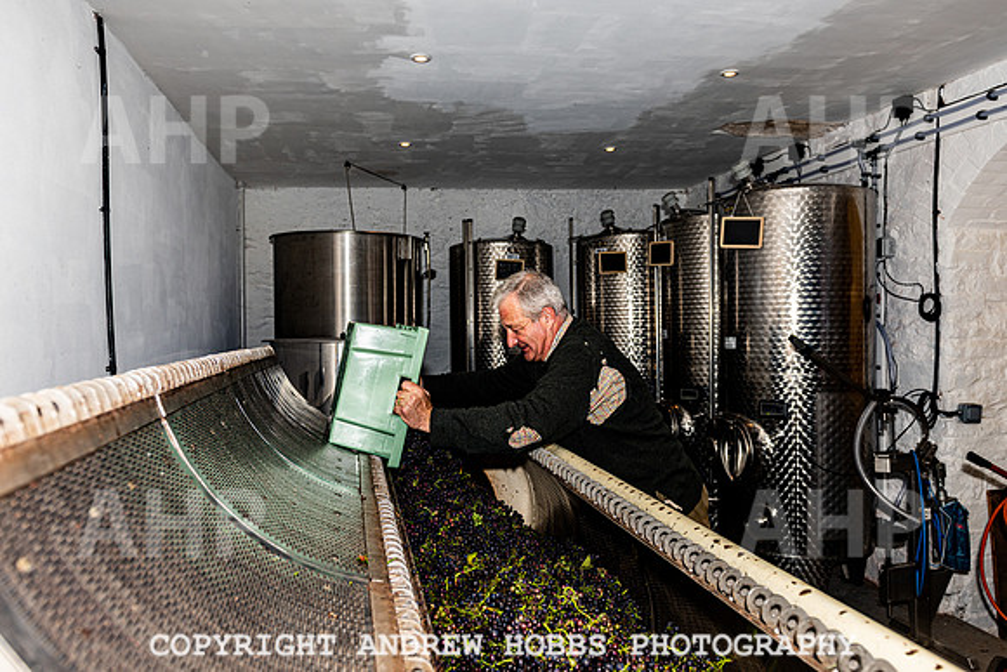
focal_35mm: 26
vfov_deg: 49.3
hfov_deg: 69.1
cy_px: 336
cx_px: 504
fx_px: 732
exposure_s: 1/250
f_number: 5
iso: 64
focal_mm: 24
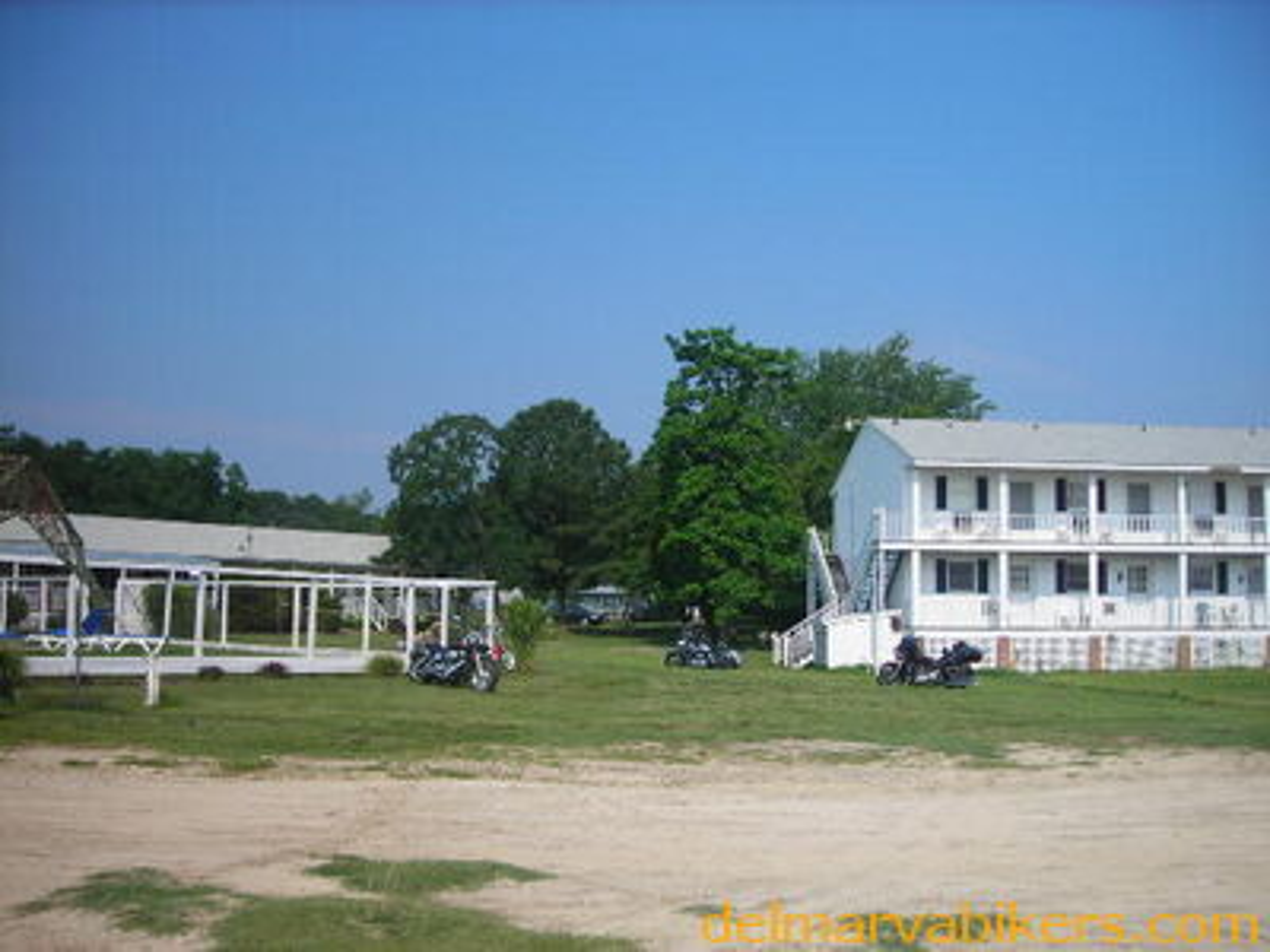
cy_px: 476
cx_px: 635
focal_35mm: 38
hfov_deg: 49.0
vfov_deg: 37.7
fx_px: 1394
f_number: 6.4
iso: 50
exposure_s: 1/207
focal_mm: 6.3
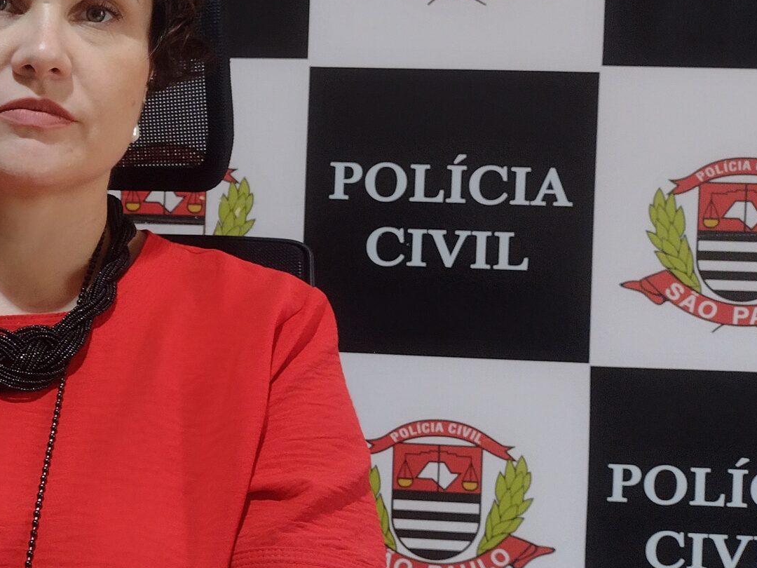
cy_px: 237
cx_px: -8
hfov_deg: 28.3
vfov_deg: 22.9
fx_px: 1400
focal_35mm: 64
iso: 194
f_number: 1.7
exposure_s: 1/40
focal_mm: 4.71
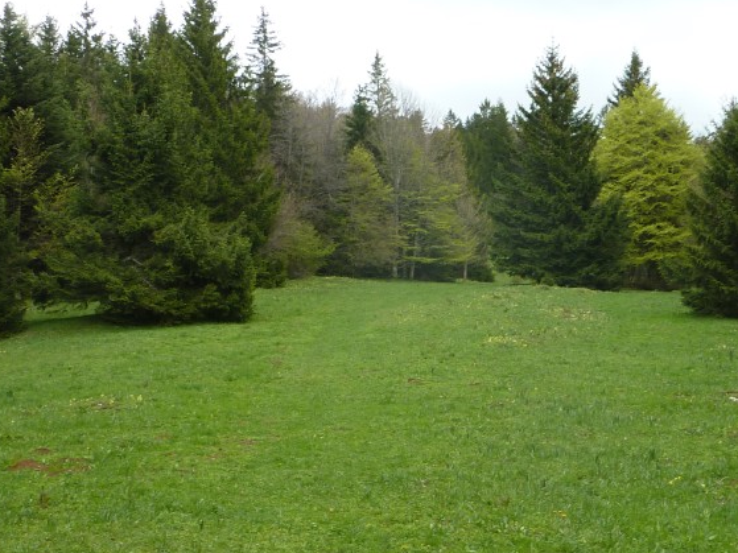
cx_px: 450
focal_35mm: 55
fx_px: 1172
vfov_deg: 26.2
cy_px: 416
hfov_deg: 34.8
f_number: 4
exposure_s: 1/125
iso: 80
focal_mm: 5
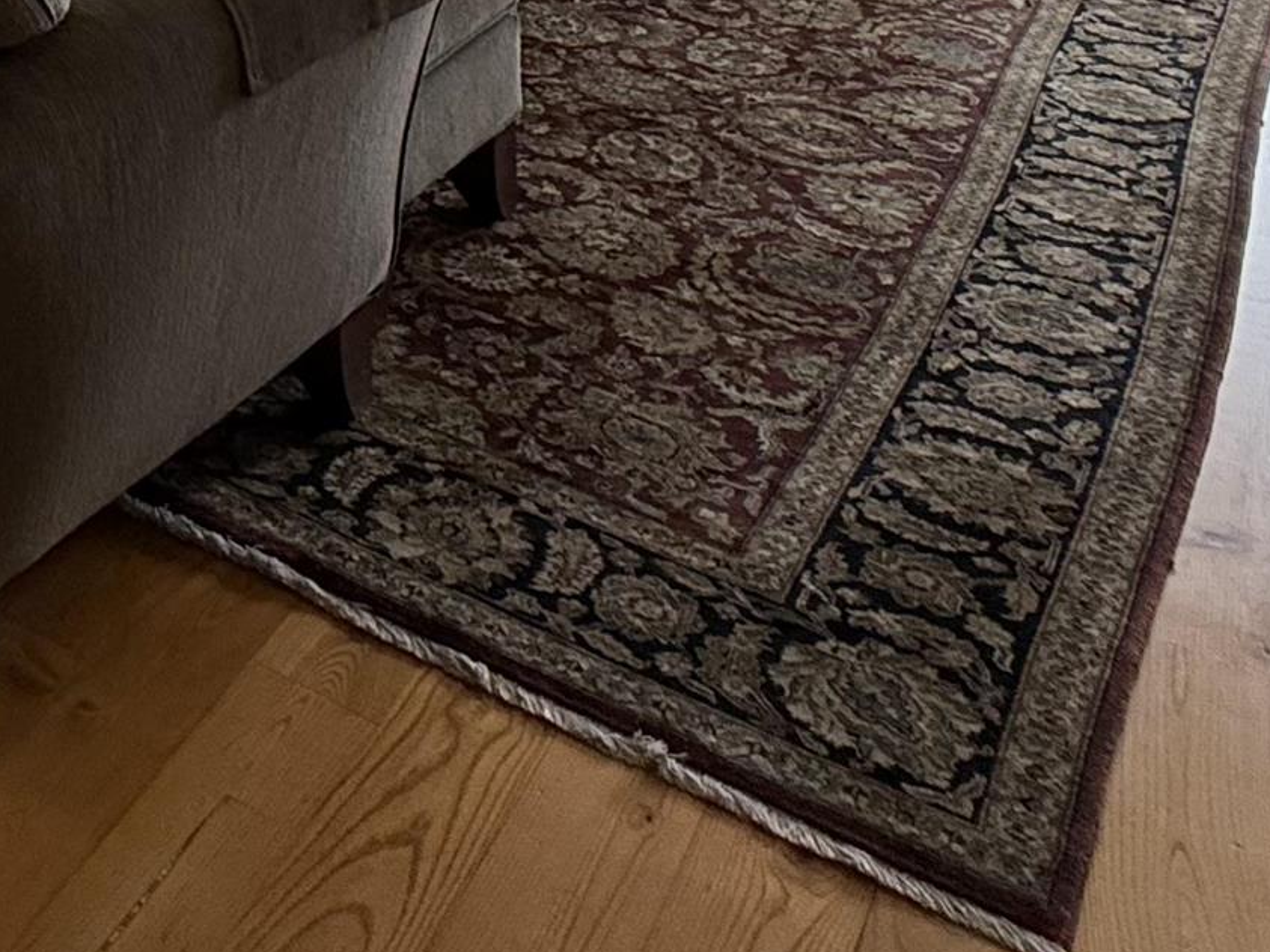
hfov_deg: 30.0
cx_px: -375
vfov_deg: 21.7
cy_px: -618
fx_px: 1871
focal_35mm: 51
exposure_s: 1/99
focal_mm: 2.22
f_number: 2.2
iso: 160
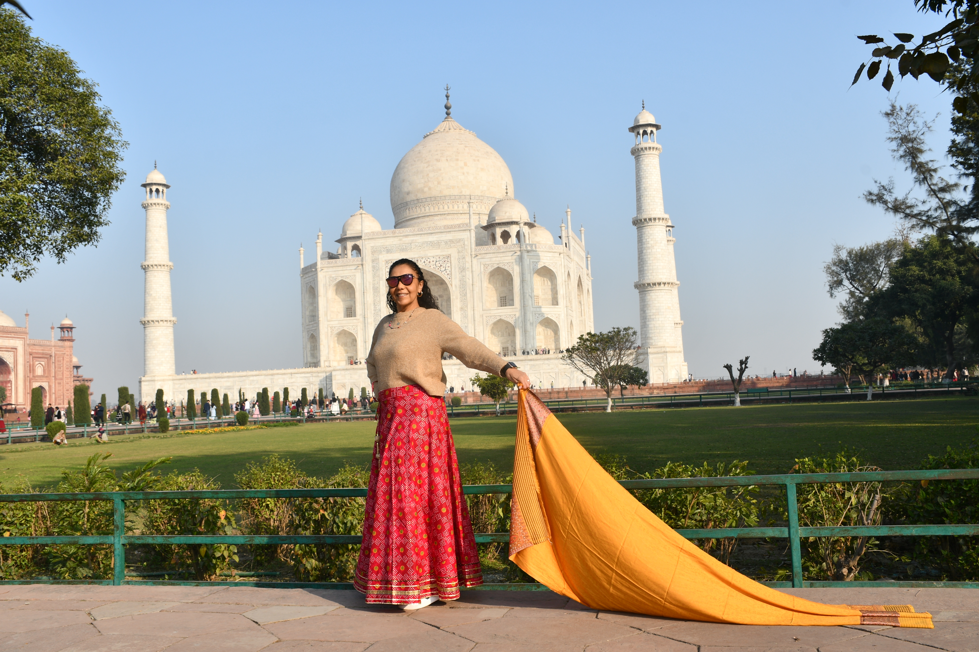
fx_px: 897
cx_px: 490
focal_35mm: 33
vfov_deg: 40.0
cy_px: 326
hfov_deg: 57.2
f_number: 9
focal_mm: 22
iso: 100
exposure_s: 1/200
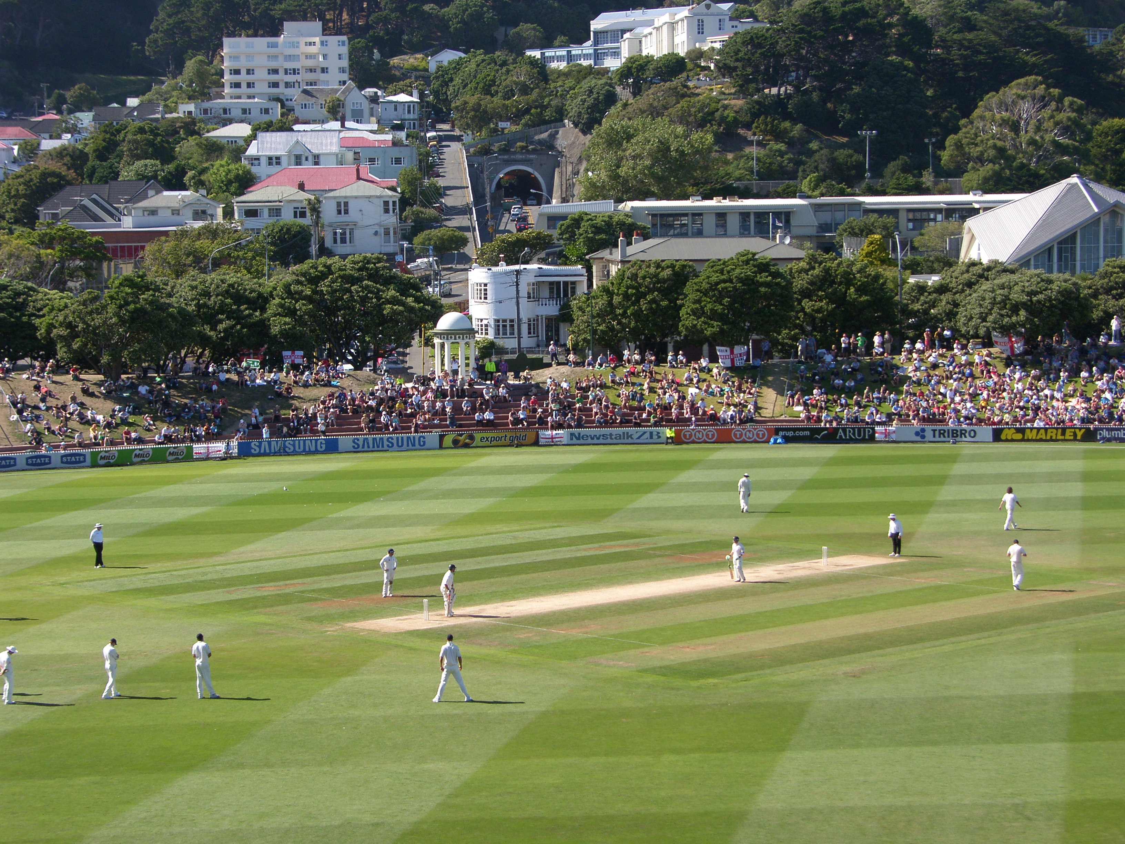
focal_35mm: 85
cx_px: 562
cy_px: 422
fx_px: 2762
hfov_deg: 23.0
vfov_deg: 17.4
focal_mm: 22
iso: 50
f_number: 3.2
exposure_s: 1/1000
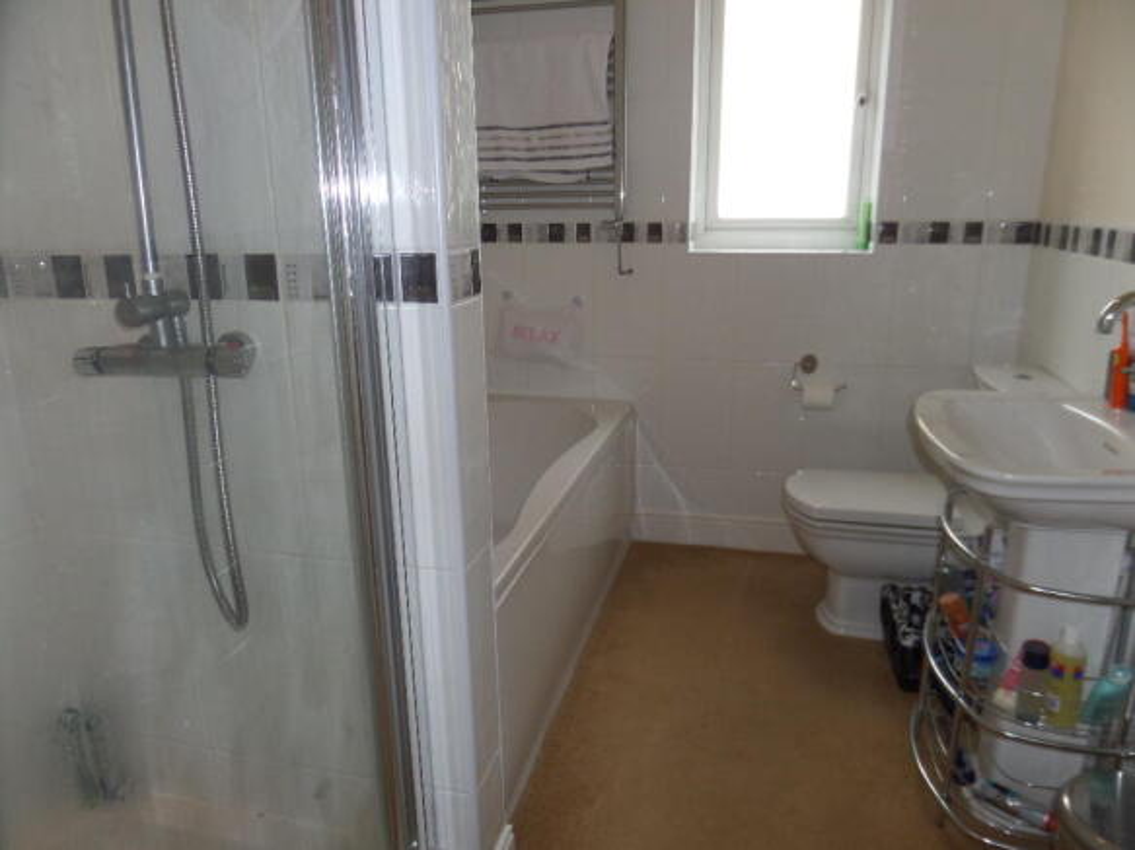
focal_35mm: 24
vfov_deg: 56.8
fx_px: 787
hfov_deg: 71.6
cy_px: 425
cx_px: 568
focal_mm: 4
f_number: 3.2
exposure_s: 1/30
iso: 100
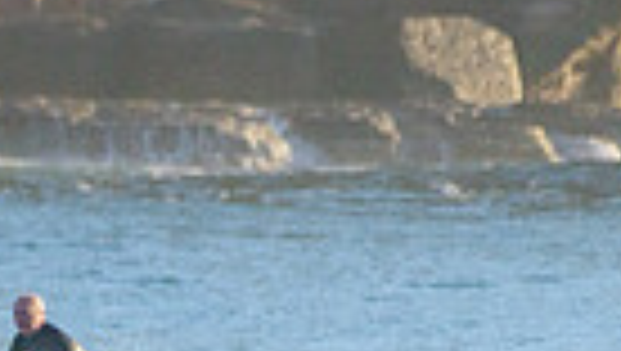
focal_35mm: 2702
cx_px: -266
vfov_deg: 0.5
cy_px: 495
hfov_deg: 0.8
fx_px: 44544
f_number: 5.6
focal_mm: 500
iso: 560
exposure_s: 1/2000
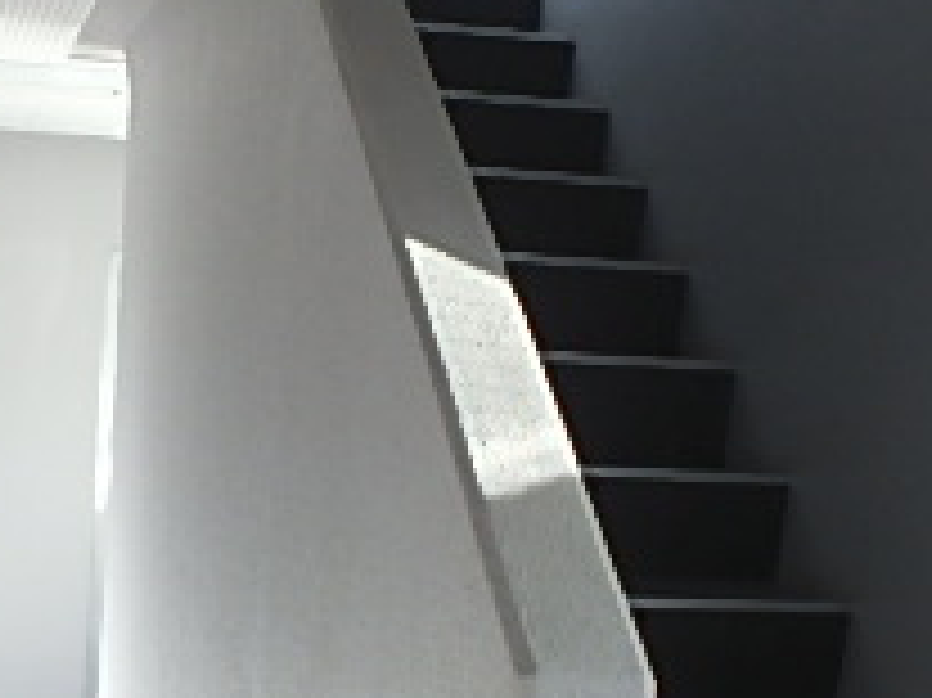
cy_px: 585
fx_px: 1749
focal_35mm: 65
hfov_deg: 29.3
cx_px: 221
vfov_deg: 22.2
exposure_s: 1/30
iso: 200
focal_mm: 3.7
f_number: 3.5
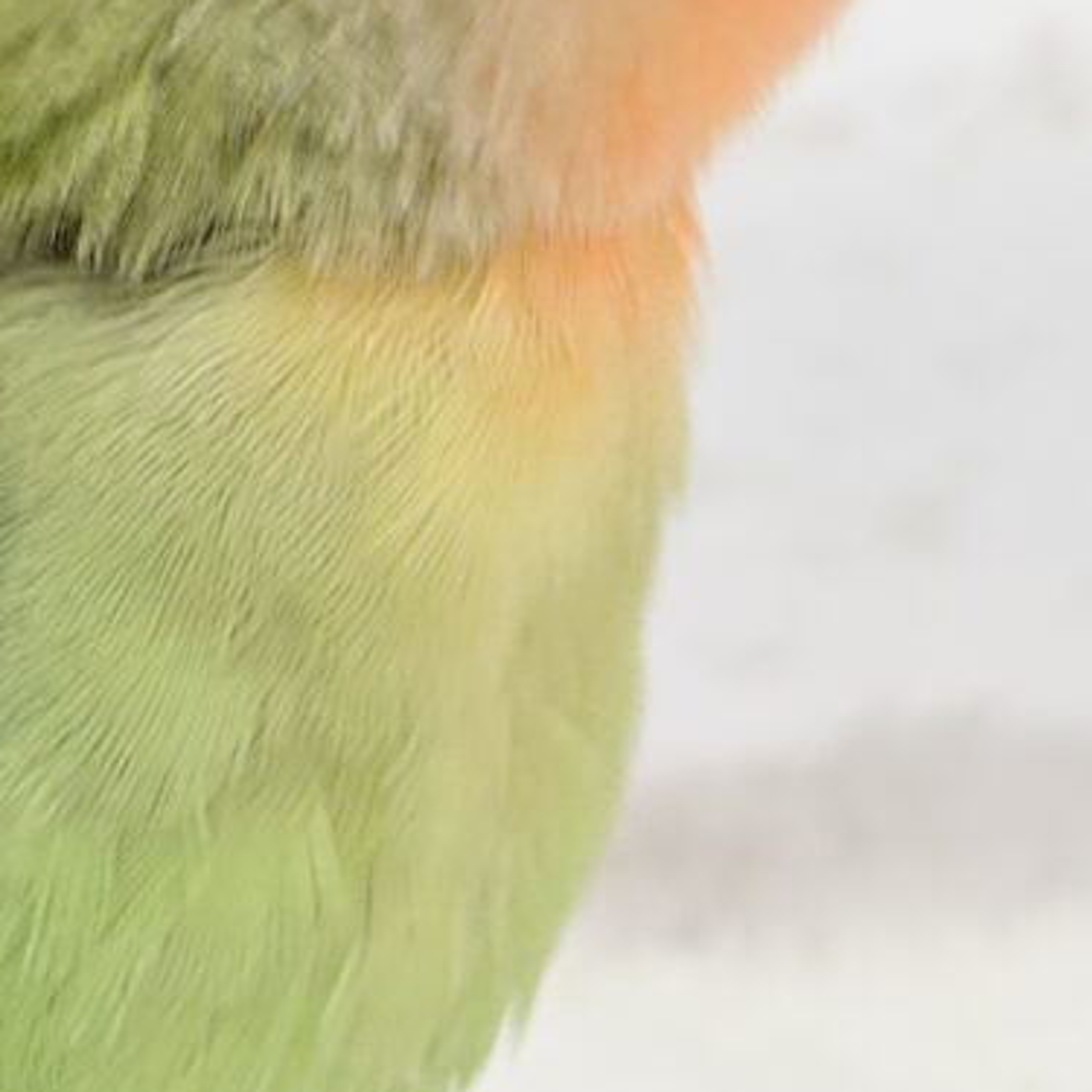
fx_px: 5246
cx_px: 489
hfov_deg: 11.9
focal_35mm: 147
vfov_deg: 11.7
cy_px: -23
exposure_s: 1/50
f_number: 1.6
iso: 80
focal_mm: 5.96
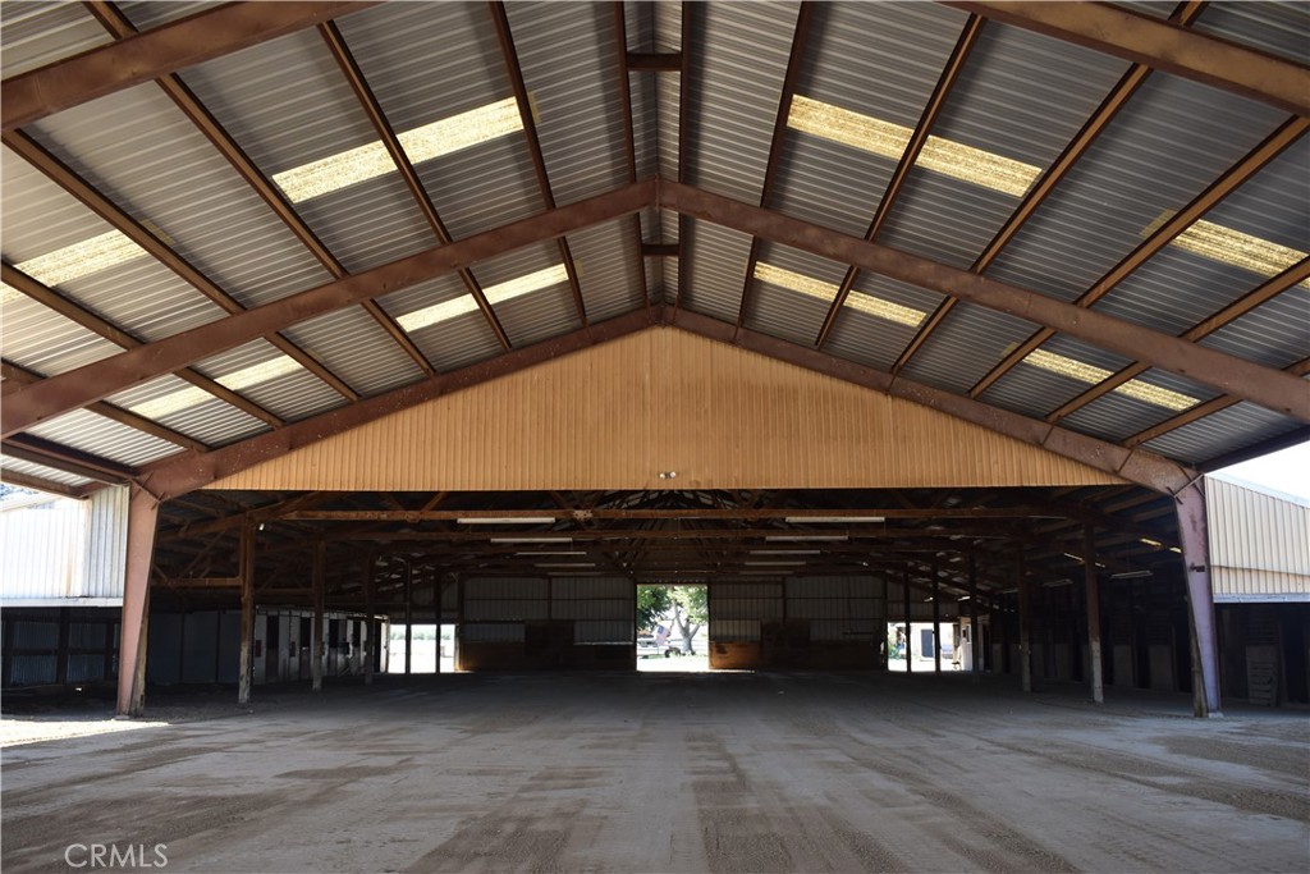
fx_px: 1201
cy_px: 437
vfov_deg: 40.0
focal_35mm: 33
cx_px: 655
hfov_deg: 57.2
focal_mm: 22
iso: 360
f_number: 5.6
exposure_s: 1/250
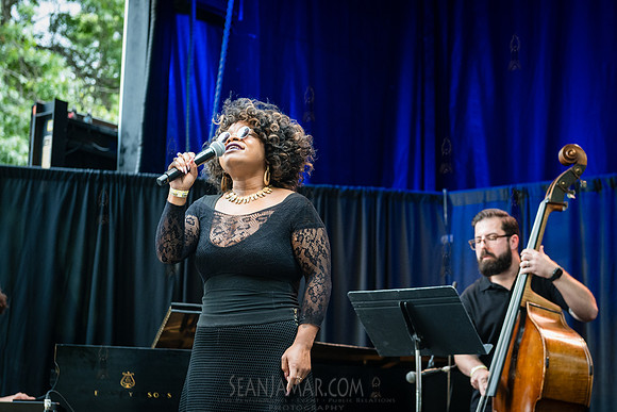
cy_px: 195
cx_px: 360
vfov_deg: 16.2
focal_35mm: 85
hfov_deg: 24.0
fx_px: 1450
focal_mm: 70
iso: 2000
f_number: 4
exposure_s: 1/500
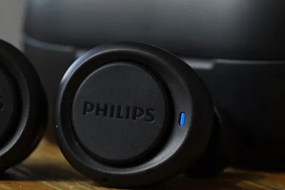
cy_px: -21
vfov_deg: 6.2
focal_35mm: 222
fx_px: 1759
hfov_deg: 9.3
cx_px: 80
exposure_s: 1/4
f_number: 10
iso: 50
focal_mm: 90
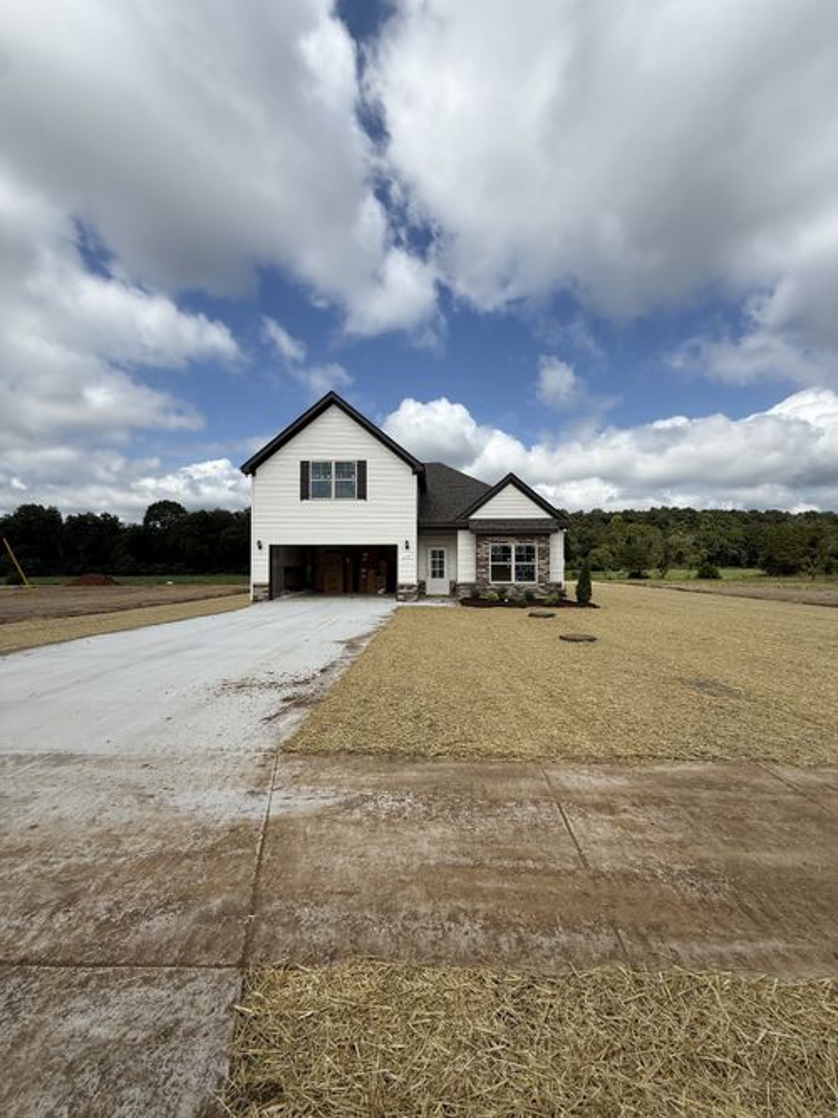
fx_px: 452
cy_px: 559
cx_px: 419
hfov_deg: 85.7
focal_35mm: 14
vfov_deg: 102.1
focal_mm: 2.22
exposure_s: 1/3460
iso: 50
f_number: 2.2
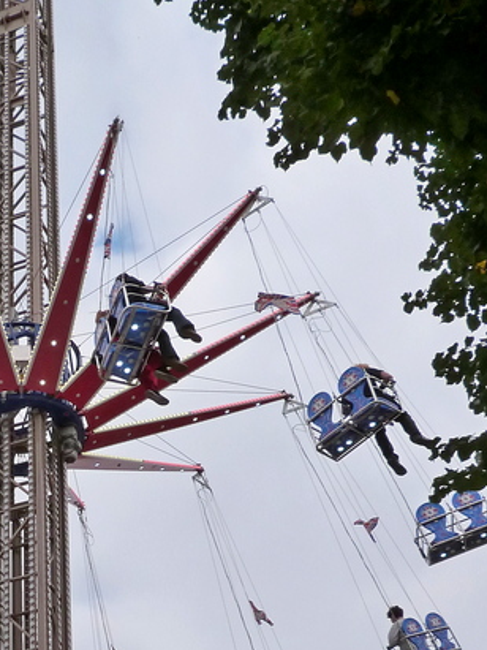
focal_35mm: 73
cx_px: 9
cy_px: 550
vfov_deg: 26.0
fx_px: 1370
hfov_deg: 19.6
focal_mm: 5.2
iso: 160
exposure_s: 1/400
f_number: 5.6
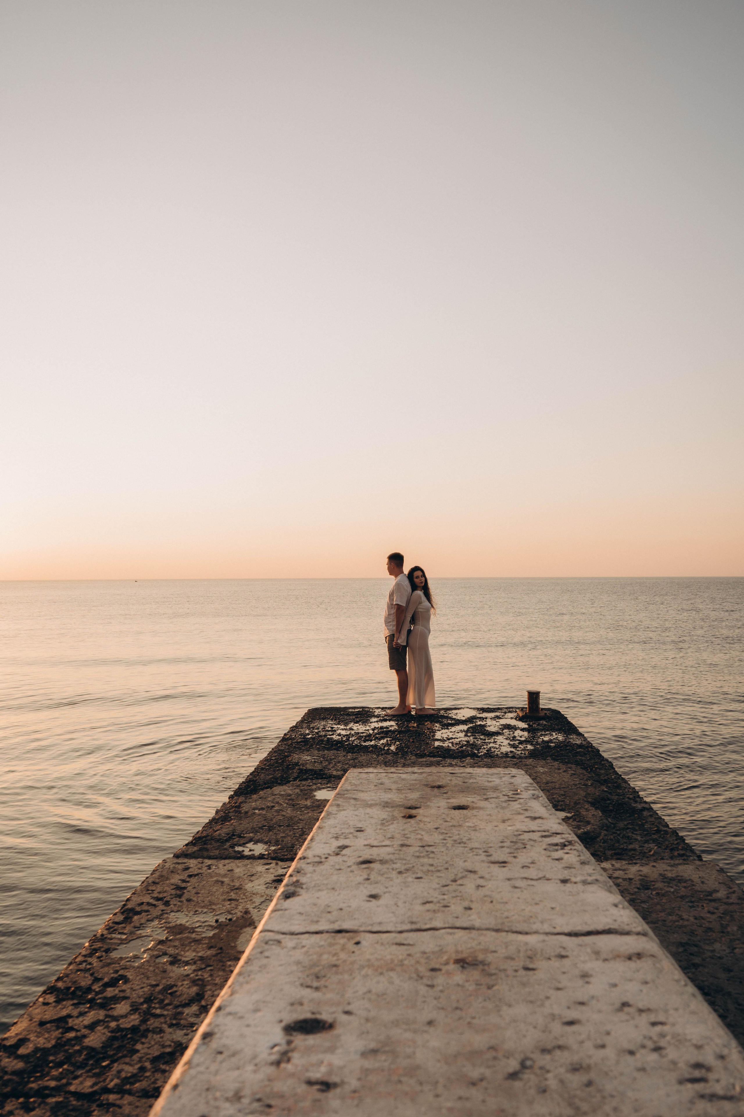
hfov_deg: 46.4
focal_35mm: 28
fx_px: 868
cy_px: 558
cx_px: 372
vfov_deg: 65.5
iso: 200
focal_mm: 28
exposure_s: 1/200
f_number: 5.6
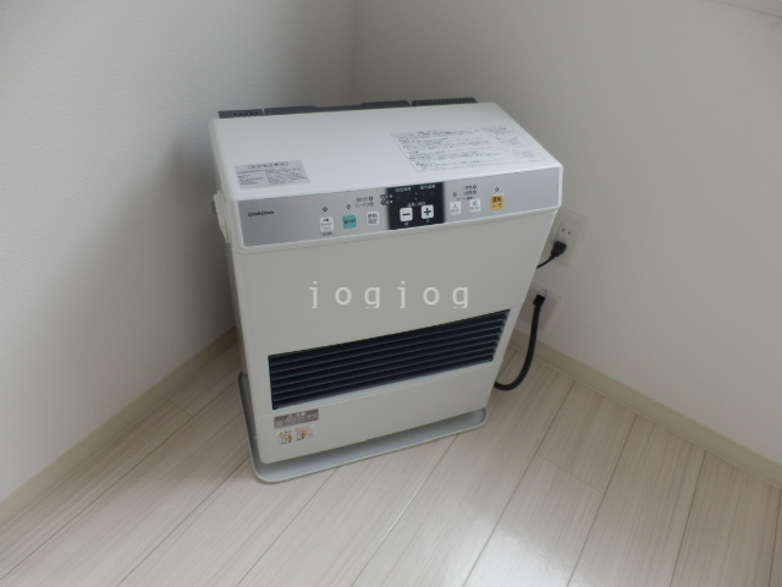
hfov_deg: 71.6
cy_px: 294
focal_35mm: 24
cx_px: 391
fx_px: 542
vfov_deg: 56.8
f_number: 3
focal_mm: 4.2
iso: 80
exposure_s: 1/40
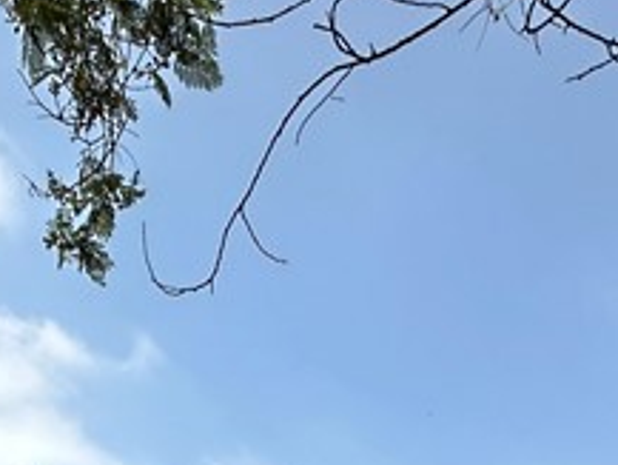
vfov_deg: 15.2
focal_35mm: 66
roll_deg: +0.8
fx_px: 1179
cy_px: 1056
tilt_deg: -1.4
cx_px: 214
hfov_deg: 29.2
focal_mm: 2.22
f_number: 2.2
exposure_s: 1/1887
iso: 50
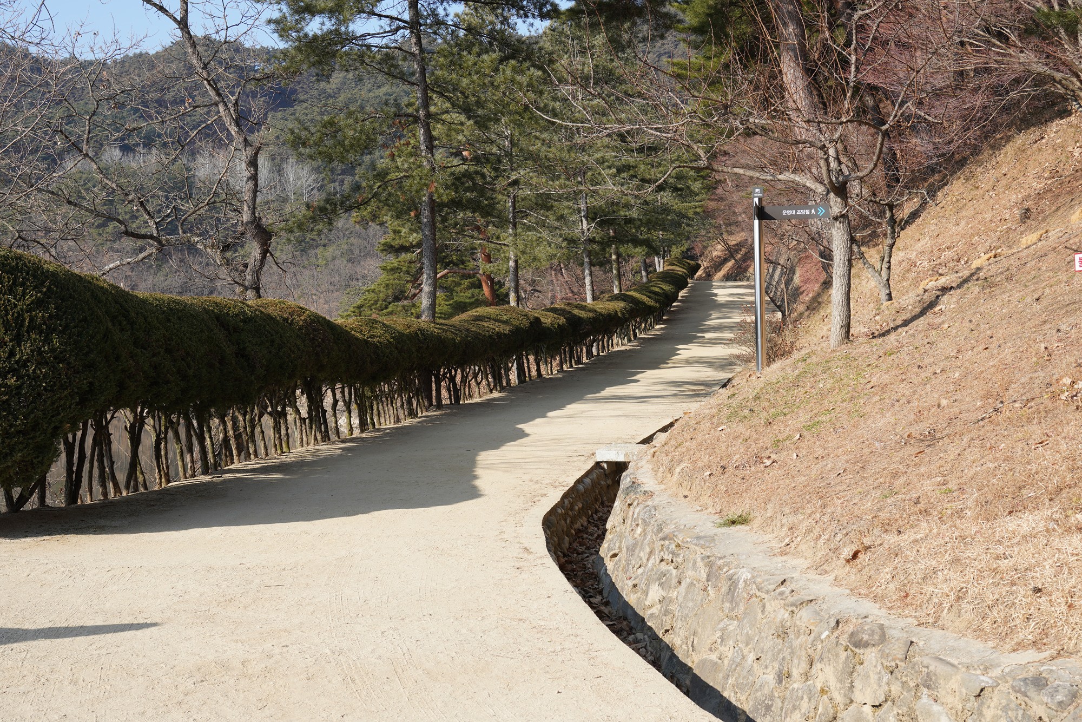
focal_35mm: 46
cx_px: 541
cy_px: 361
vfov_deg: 29.3
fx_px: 1383
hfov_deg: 42.7
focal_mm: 46
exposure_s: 1/100
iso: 100
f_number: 10
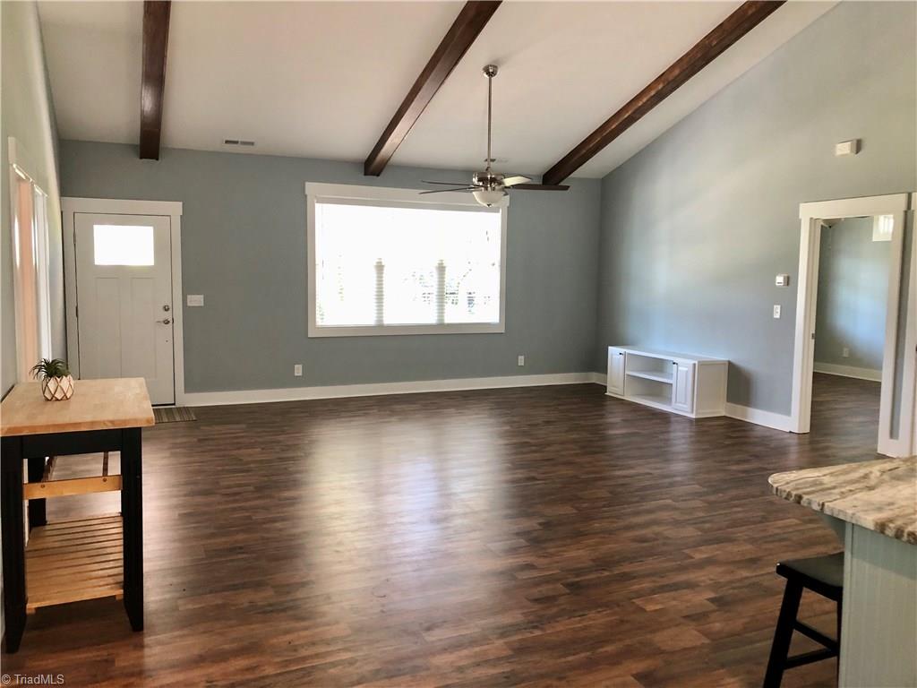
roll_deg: -0.9
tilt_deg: -4.7
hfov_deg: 63.4
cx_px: 458
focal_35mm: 28
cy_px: 344
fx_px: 742
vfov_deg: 49.7
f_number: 1.8
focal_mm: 3.99
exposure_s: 1/15
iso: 50
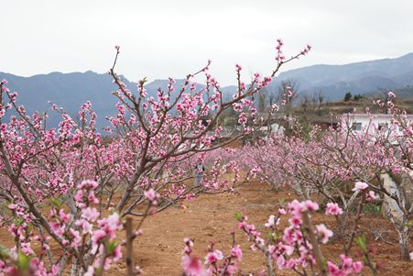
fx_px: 631
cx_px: 206
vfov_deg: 24.6
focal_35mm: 55
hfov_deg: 36.2
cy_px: 138
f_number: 6.7
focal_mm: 55
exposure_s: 1/200
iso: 200
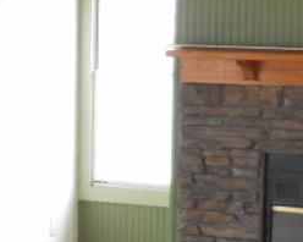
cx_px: 363
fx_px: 995
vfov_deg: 13.8
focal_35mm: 111
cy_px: 51
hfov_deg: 16.6
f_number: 4.7
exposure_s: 1/30
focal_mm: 7.9
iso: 400
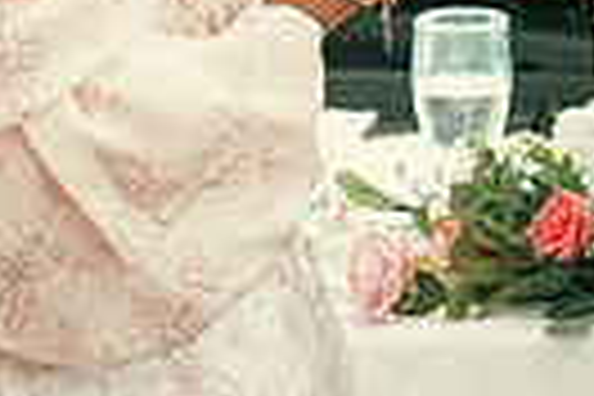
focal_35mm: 316
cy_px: -241
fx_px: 5214
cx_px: 788
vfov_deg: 4.3
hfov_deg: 6.5
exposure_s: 1/200
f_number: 3.5
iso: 640
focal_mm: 48
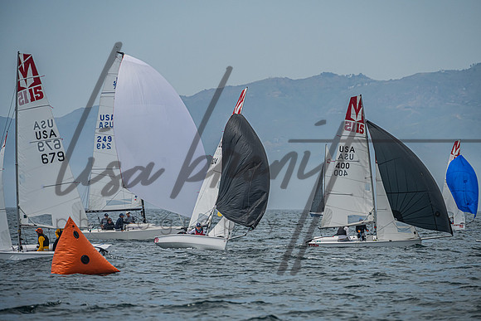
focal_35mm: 306
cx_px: 260
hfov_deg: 6.7
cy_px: 150
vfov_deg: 4.5
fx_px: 4085
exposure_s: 1/4000
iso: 500
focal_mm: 280
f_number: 8
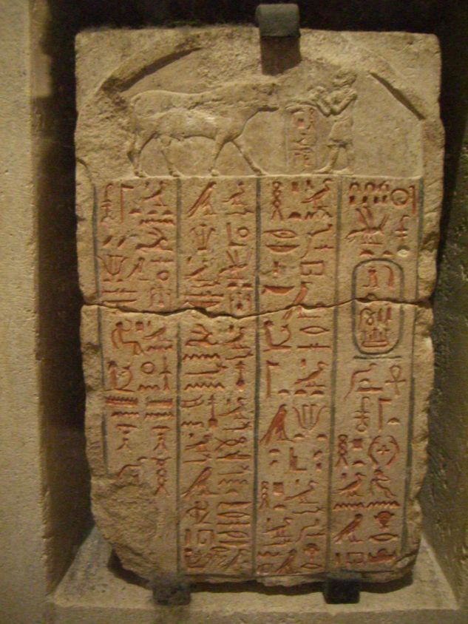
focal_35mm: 38
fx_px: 685
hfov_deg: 37.7
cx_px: 234
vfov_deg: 49.0
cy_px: 312
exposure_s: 1/25
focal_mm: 6.2
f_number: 2.7
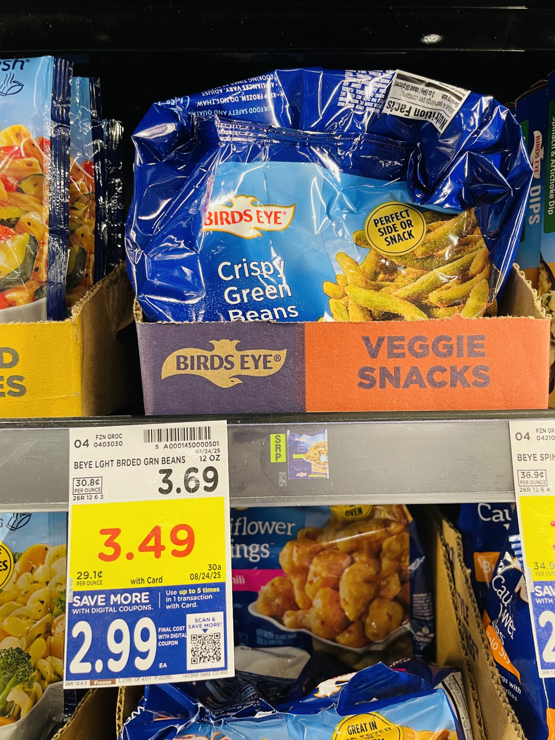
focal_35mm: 26
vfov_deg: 67.3
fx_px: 556
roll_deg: +1.3
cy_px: 370
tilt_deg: -4.7
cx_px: 278
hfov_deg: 53.1
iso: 80
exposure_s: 1/60
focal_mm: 4.2
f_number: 1.6
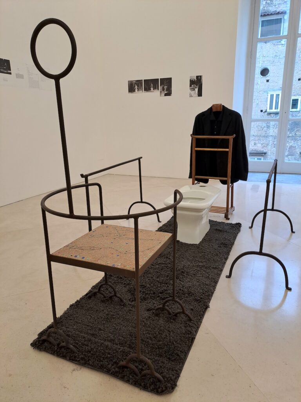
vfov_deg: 69.4
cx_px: 150
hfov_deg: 54.9
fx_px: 290
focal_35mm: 25
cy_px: 201
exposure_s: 1/50
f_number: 1.8
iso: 64
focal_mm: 4.65
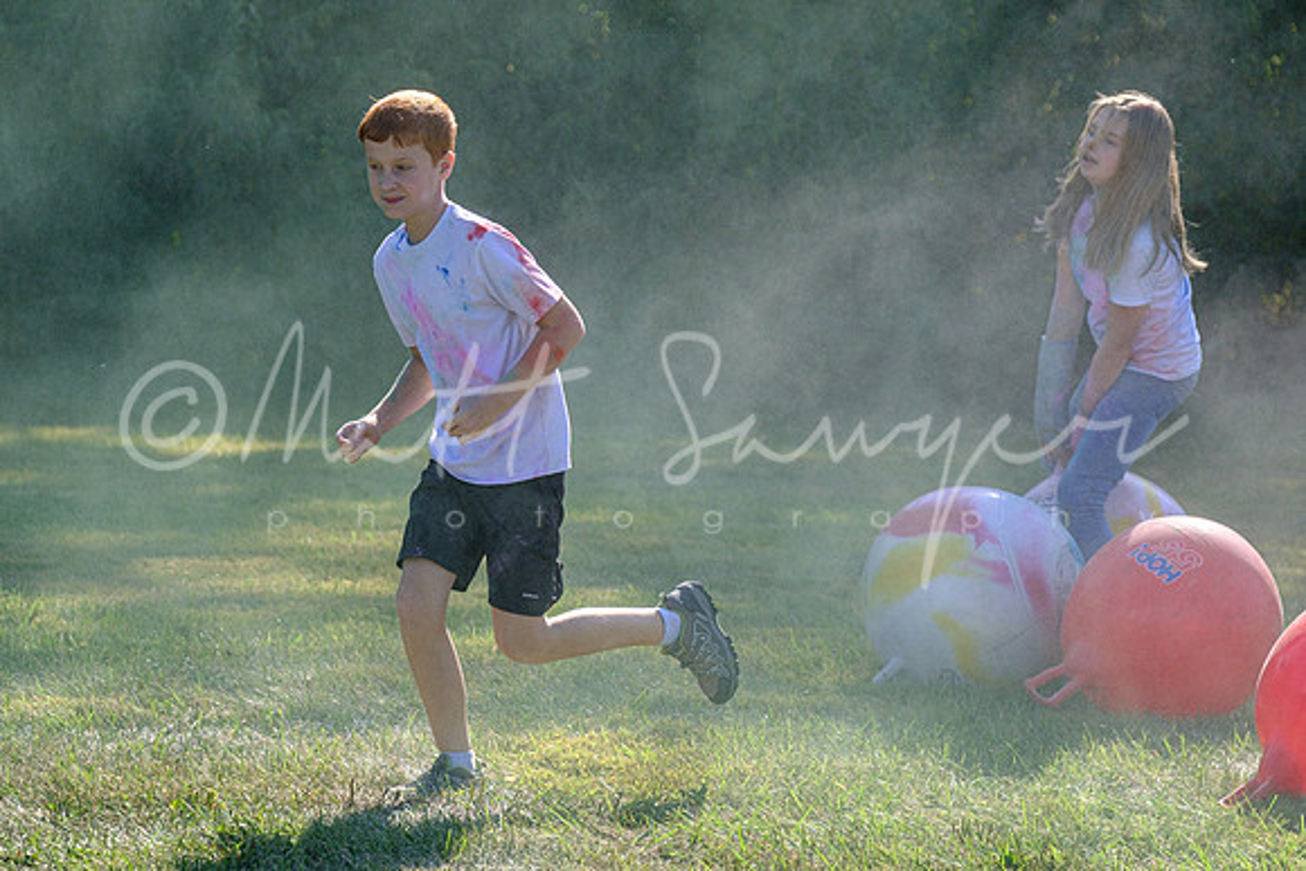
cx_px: 591
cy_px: 385
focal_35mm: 165
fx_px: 6001
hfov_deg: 12.4
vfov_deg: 8.3
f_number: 2.8
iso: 200
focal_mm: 87.1
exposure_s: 1/3000
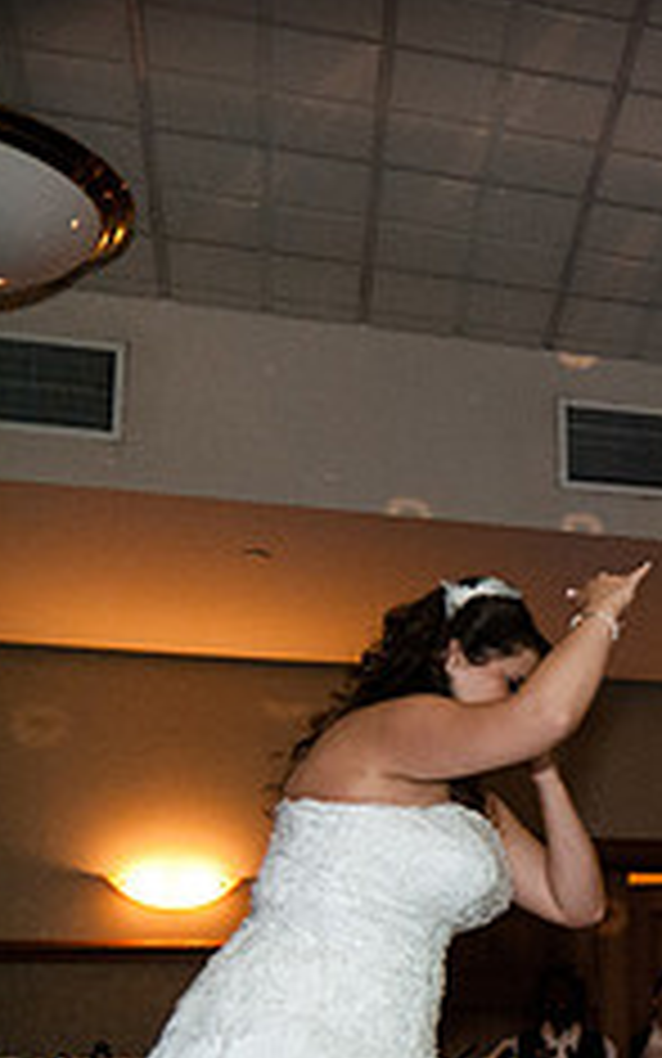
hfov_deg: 17.2
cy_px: 828
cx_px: 1126
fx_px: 1854
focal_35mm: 64
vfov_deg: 31.1
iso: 640
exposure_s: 1/60
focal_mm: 17
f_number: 2.8
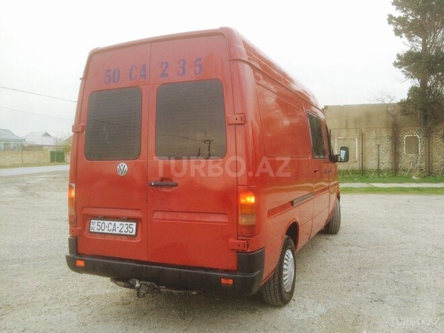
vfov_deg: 48.2
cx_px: 222
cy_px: 166
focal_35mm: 29
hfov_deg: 61.7
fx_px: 372
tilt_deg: -3.4
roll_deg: +0.1
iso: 40
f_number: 2.2
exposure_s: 1/50
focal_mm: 4.15
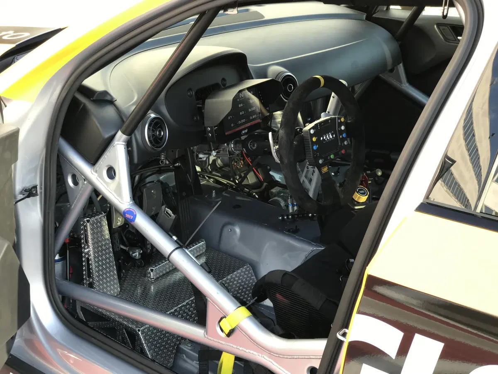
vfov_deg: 25.7
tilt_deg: -22.6
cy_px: 187
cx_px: 249
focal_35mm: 57
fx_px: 820
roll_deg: -0.6
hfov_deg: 33.8
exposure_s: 1/50
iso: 20
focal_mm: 6.6
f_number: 2.8
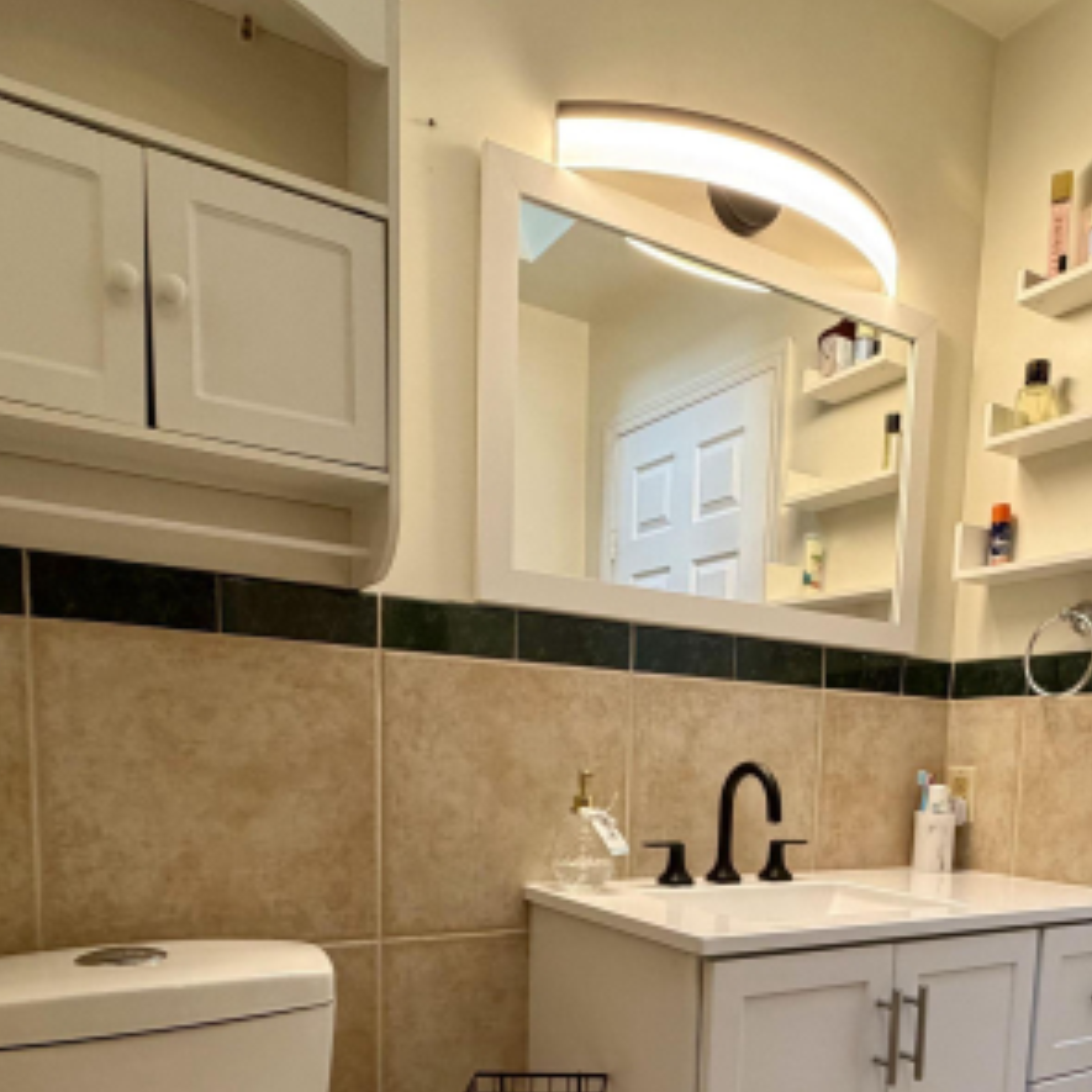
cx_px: 668
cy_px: 877
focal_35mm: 28
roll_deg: -2.2
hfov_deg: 56.8
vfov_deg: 53.4
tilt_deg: -7.3
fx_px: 999
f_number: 2.2
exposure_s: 1/120
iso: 320
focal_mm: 2.22
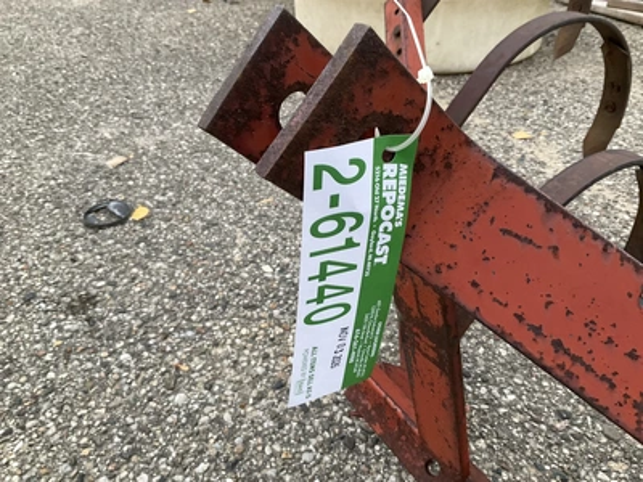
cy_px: 241
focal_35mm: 29
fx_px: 539
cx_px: 322
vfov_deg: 48.2
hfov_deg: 61.7
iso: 64
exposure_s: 1/103
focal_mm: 3
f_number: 1.8
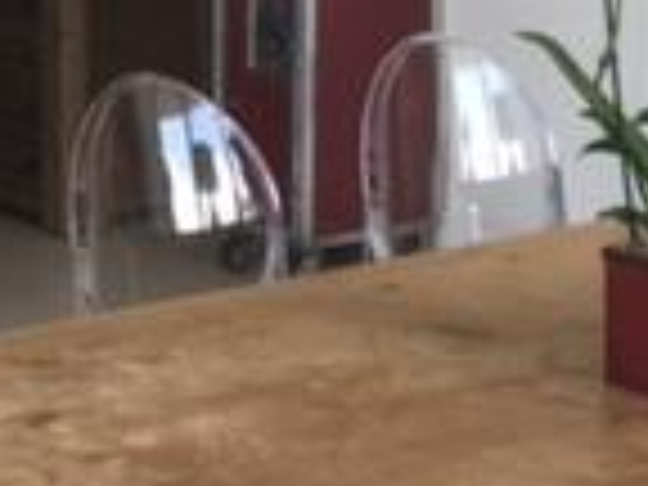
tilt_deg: -10.4
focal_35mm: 129
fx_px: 2415
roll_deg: +1.7
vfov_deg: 11.5
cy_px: 104
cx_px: -166
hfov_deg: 14.7
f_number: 2.2
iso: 32
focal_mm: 4.15
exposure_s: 1/40
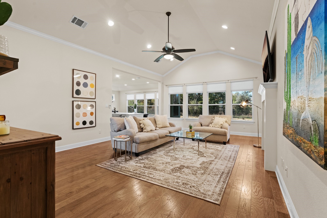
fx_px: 145
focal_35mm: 16
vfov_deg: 73.7
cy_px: 109
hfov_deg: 96.7
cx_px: 164
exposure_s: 1/10
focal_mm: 16
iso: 2000
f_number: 8
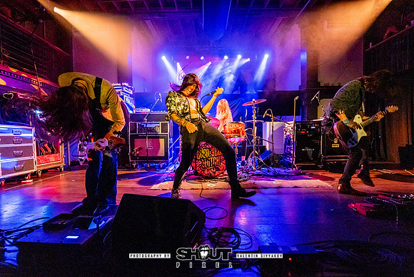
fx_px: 161
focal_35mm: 14
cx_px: 207
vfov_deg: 81.2
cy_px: 138
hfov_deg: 104.2
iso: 4000
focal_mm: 14
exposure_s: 1/200
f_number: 2.8
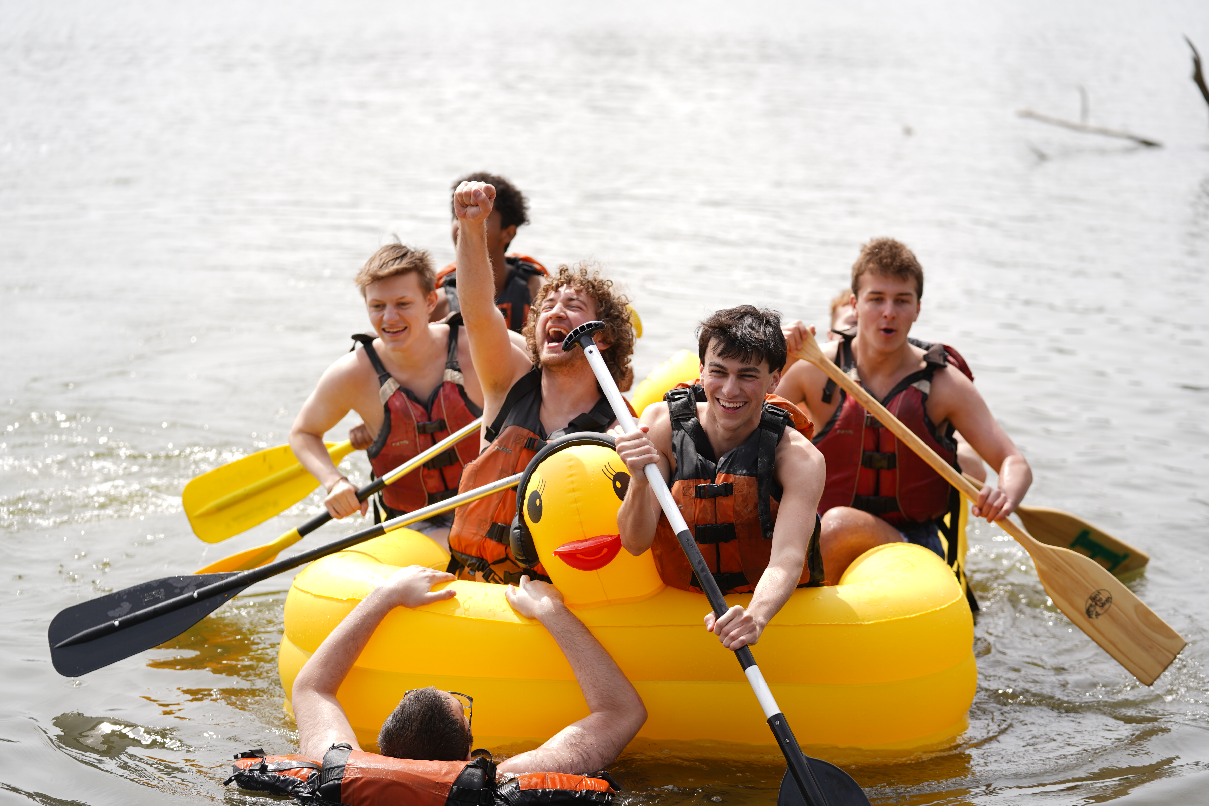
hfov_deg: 22.6
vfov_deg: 15.2
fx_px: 3022
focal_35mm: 90
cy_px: 403
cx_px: 604
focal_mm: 90
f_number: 2.8
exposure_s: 1/800
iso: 80
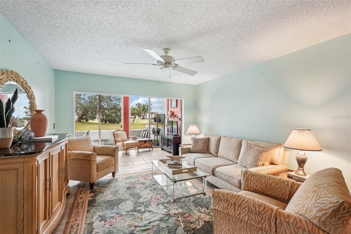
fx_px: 156
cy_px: 117
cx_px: 176
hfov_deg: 96.7
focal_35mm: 16
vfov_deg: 73.7
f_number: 8
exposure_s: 1/30
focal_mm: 16
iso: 400
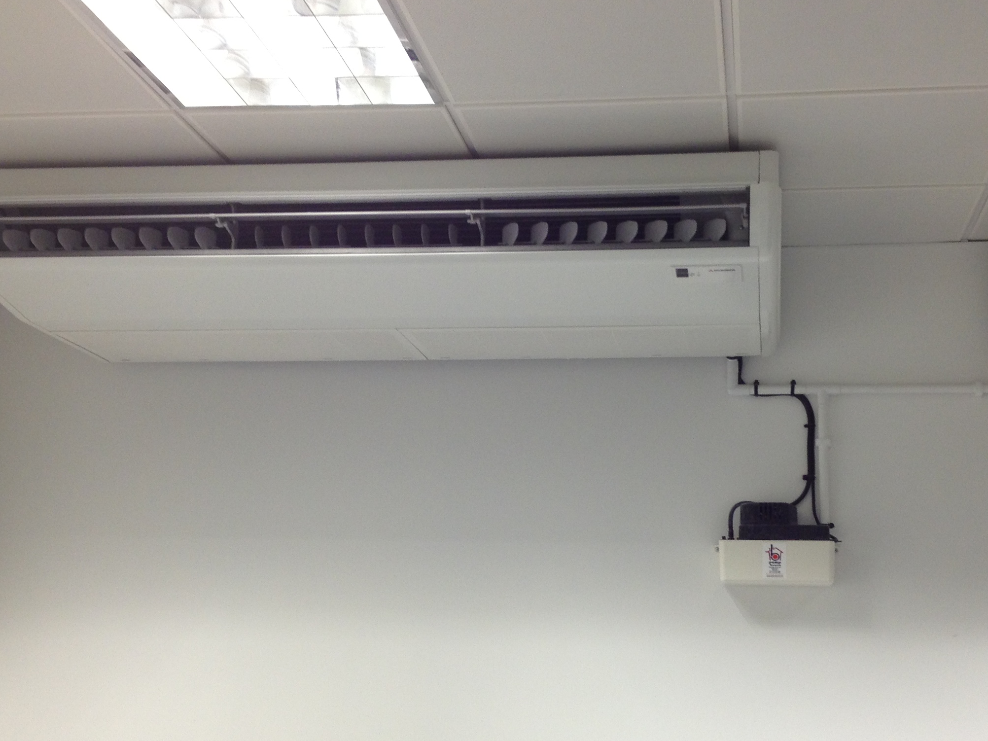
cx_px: 560
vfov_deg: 25.6
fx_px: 1627
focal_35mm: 57
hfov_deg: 33.7
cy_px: 463
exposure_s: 1/30
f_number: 2.4
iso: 64
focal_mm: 4.28
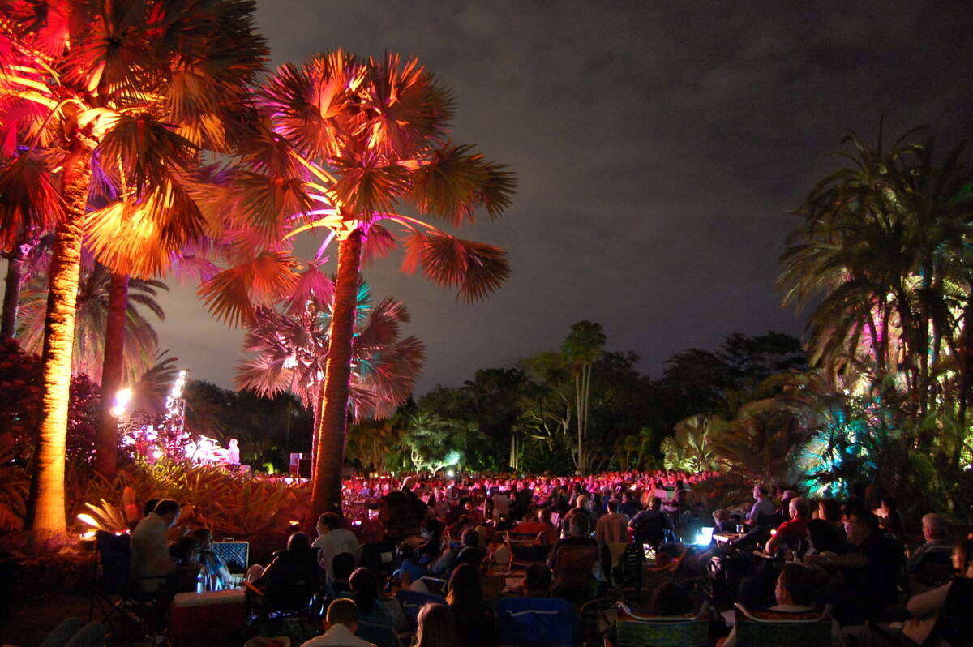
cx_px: 486
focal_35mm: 27
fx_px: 729
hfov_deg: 67.4
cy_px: 324
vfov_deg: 47.9
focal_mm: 18
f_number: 3.5
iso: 1600
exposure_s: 1
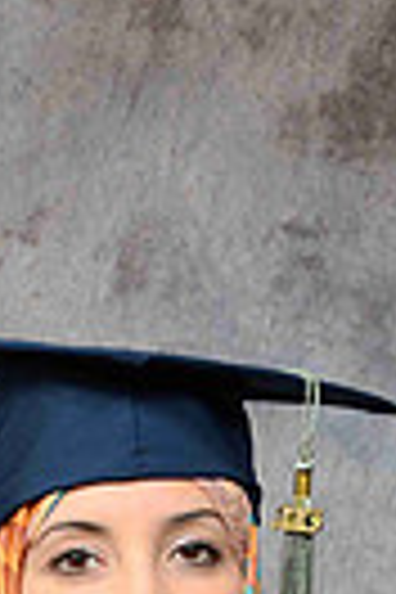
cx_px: 63
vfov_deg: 11.3
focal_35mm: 179
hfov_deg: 7.7
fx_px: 2948
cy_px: 720
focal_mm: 35
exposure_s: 1/200
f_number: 6.3
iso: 200
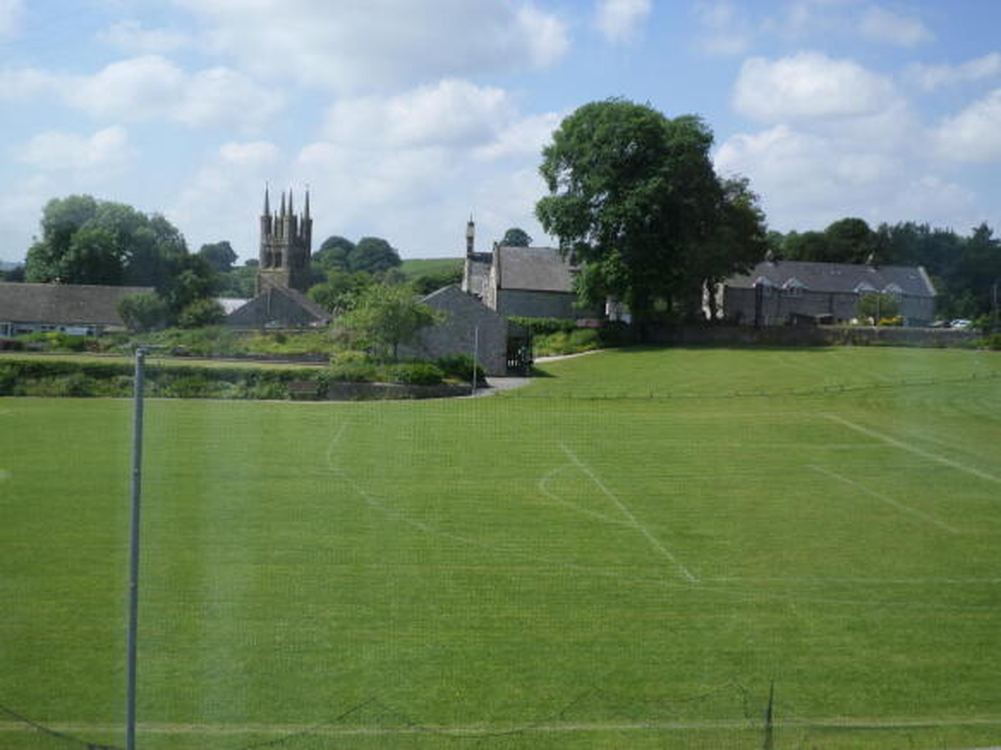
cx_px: 500
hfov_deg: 43.9
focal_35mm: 43
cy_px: 375
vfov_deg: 33.6
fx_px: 1243
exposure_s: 1/750
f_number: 3.2
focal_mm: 7.8
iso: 80
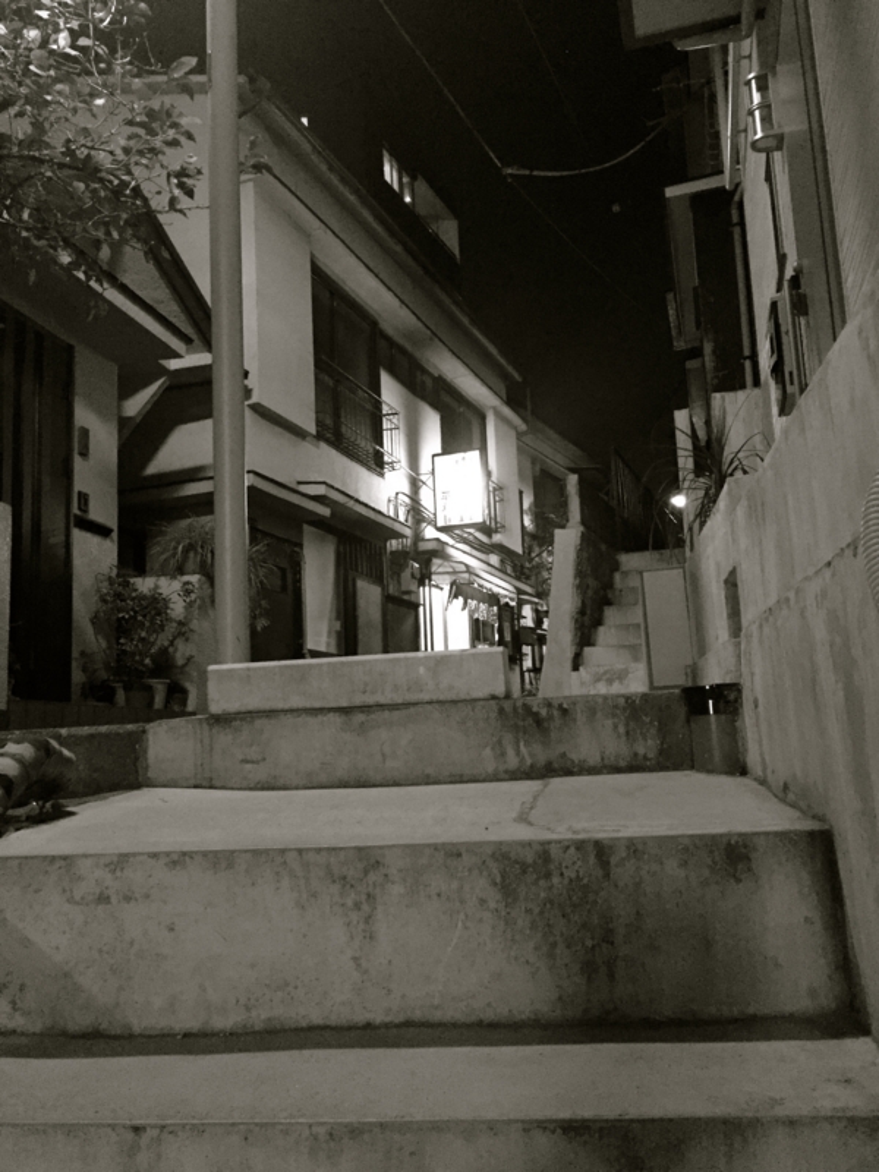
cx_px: 440
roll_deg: +2.5
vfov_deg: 61.7
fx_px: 982
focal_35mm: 29
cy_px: 586
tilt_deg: +9.4
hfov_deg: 48.2
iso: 1000
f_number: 2.2
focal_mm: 4.15
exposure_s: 1/15
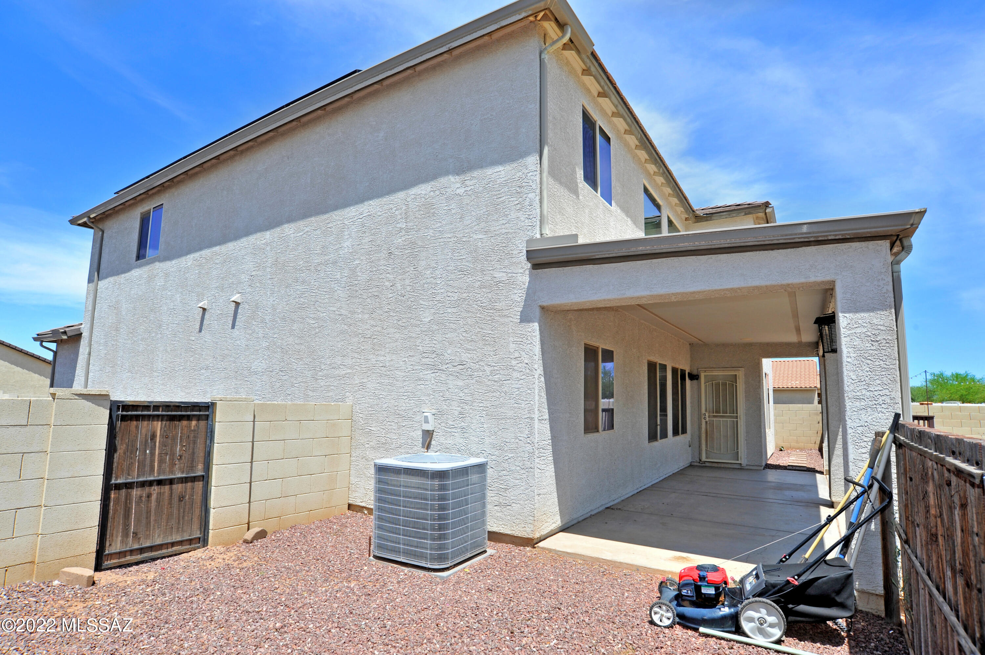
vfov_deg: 67.3
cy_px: 328
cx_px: 492
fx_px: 492
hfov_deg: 90.0
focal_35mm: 18
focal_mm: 18
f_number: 11
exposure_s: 1/320
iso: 320
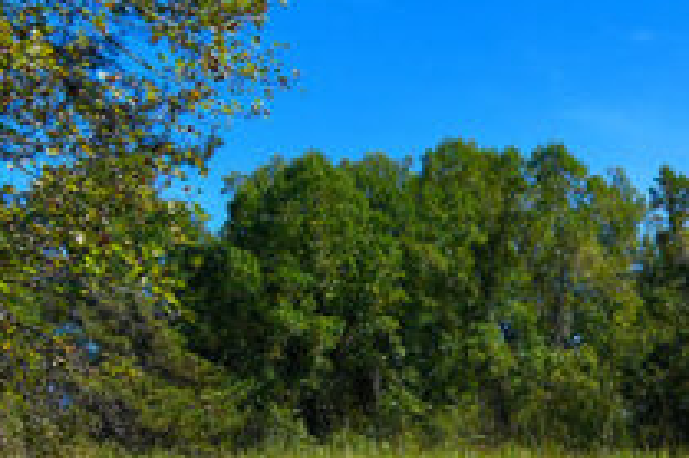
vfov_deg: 11.2
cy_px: 786
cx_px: 1182
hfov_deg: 15.6
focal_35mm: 115
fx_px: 2199
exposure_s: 1/160
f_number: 11
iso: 110
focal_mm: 31
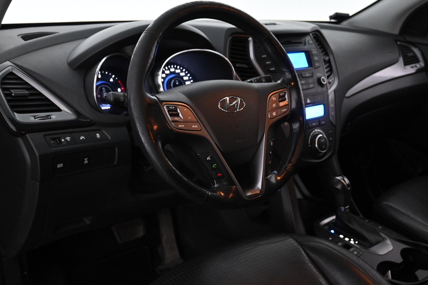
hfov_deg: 57.2
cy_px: 142
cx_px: 214
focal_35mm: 33
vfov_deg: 40.0
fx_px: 392
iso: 2000
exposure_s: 1/40
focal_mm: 22
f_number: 4
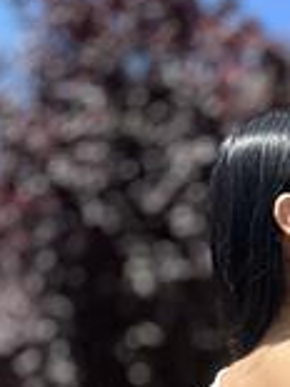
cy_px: 438
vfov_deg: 27.4
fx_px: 716
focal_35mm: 64
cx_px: 338
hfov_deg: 21.4
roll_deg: -0.9
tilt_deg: -0.5
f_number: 1.78
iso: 80
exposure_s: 1/4348
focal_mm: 6.86
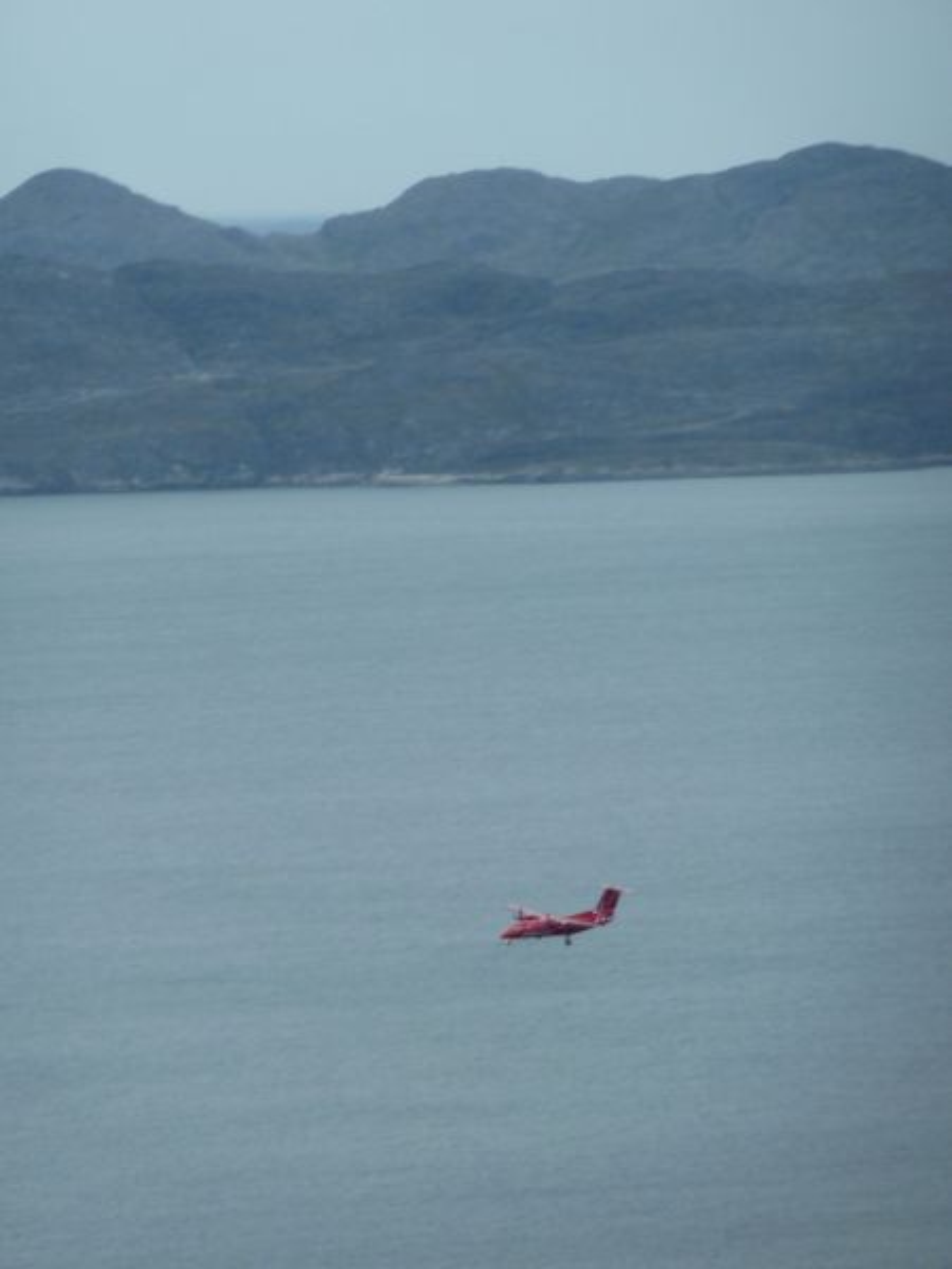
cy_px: 634
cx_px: 476
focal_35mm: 300
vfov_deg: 6.6
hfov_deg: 5.0
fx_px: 11001
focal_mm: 49.2
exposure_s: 1/200
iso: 80
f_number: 4.9
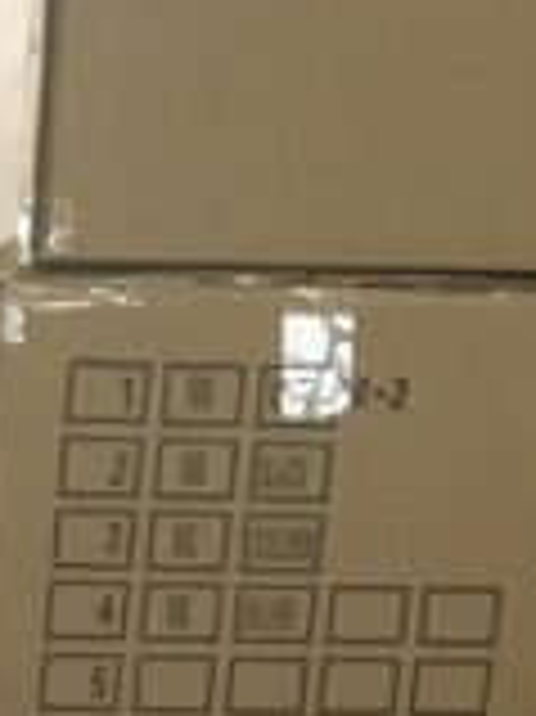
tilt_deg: -17.7
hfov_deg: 9.4
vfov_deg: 11.4
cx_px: -577
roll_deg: -0.5
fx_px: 3018
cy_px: 1675
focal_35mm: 146
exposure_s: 1/25
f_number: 2.2
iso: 200
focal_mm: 4.15
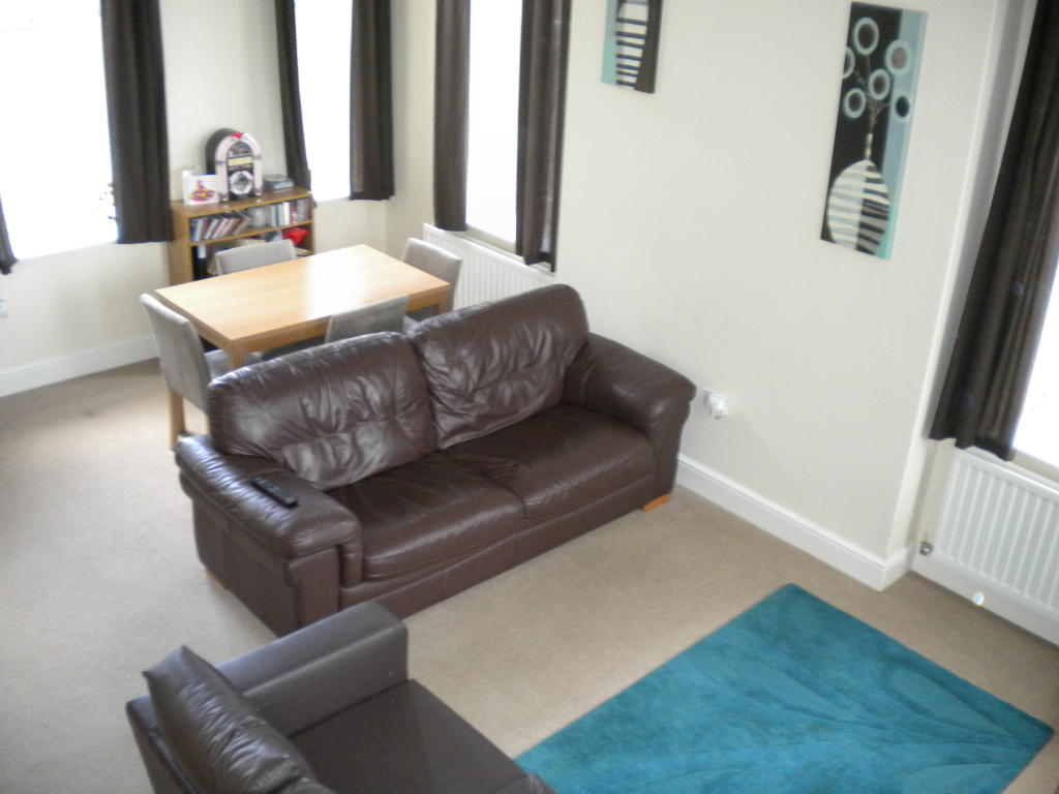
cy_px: 397
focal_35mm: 35
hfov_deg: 52.6
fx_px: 1071
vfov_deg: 40.7
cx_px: 530
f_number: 3.1
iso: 328
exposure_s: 1/58.4
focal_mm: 6.3
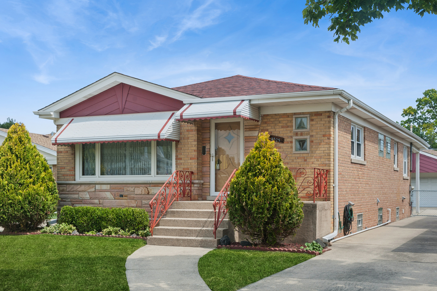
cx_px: 215
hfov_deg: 40.3
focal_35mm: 49
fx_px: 595
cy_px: 146
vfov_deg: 27.5
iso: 400
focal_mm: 48
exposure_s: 1/800
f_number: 8
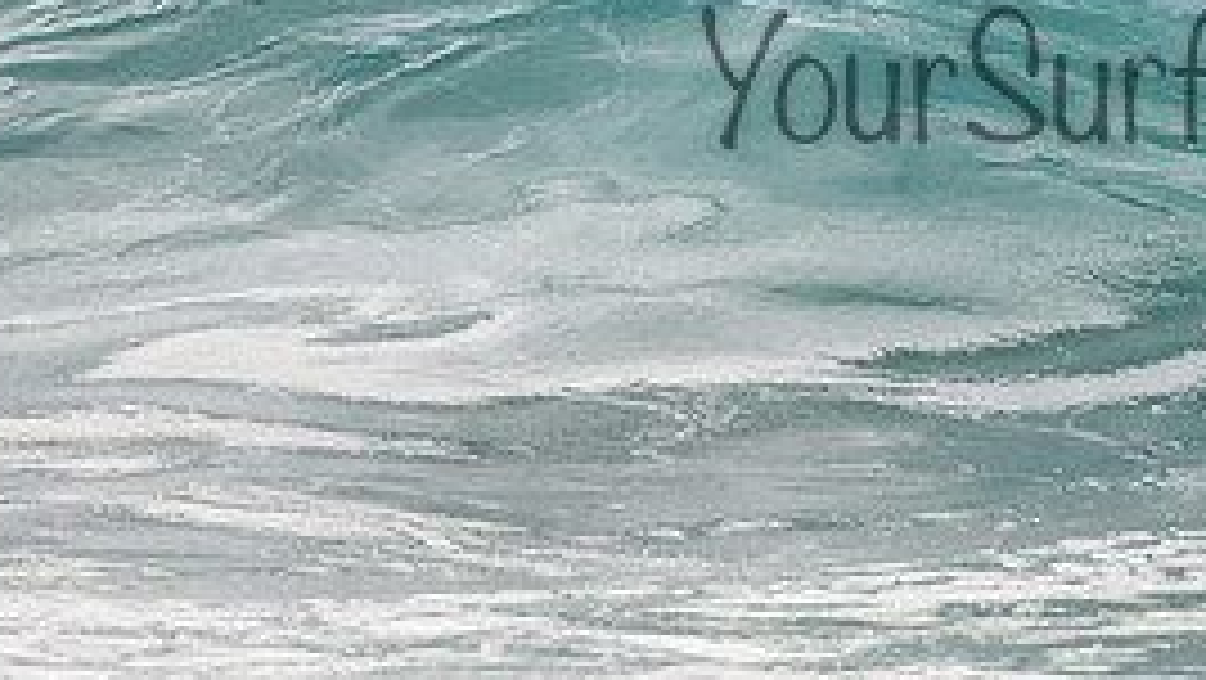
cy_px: 126
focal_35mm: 1248
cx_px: 682
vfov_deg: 1.0
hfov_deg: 1.7
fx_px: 39925
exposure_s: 1/2000
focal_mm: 400
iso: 250
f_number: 5.6
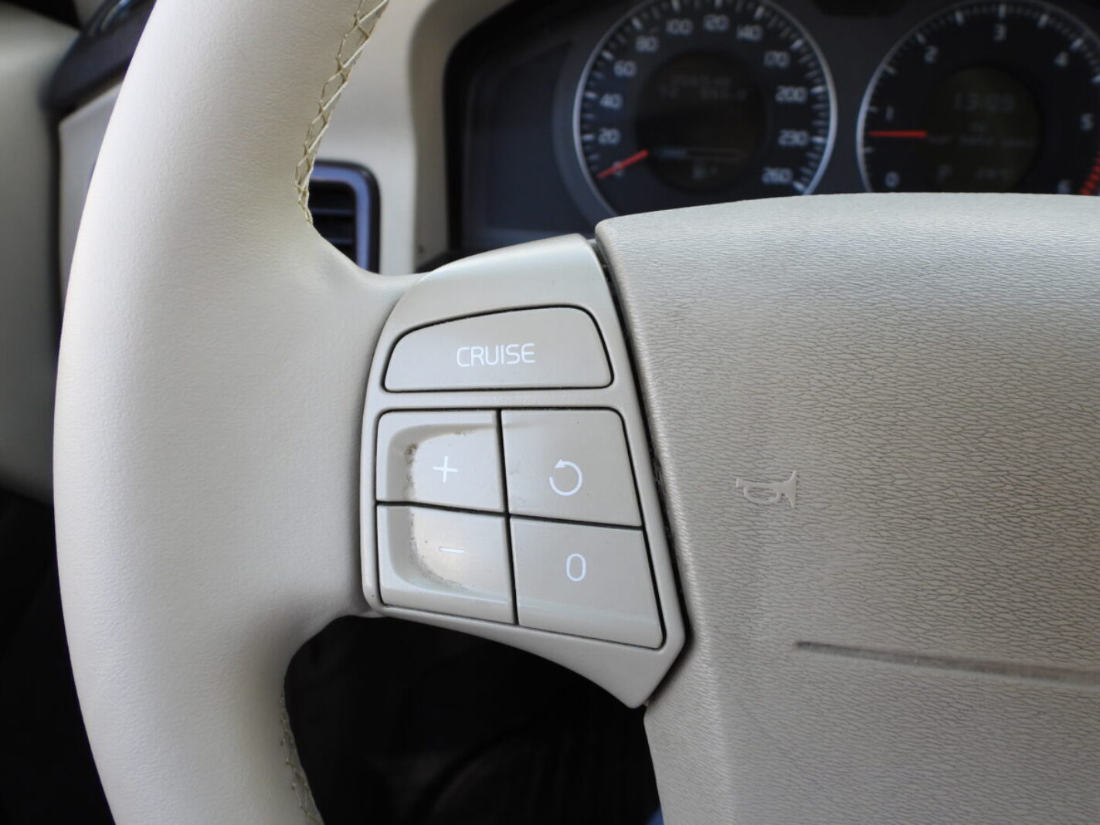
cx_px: 550
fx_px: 1017
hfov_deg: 56.8
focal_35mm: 32
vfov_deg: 44.2
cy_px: 412
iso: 100
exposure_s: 1/160
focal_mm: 5.8
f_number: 3.2
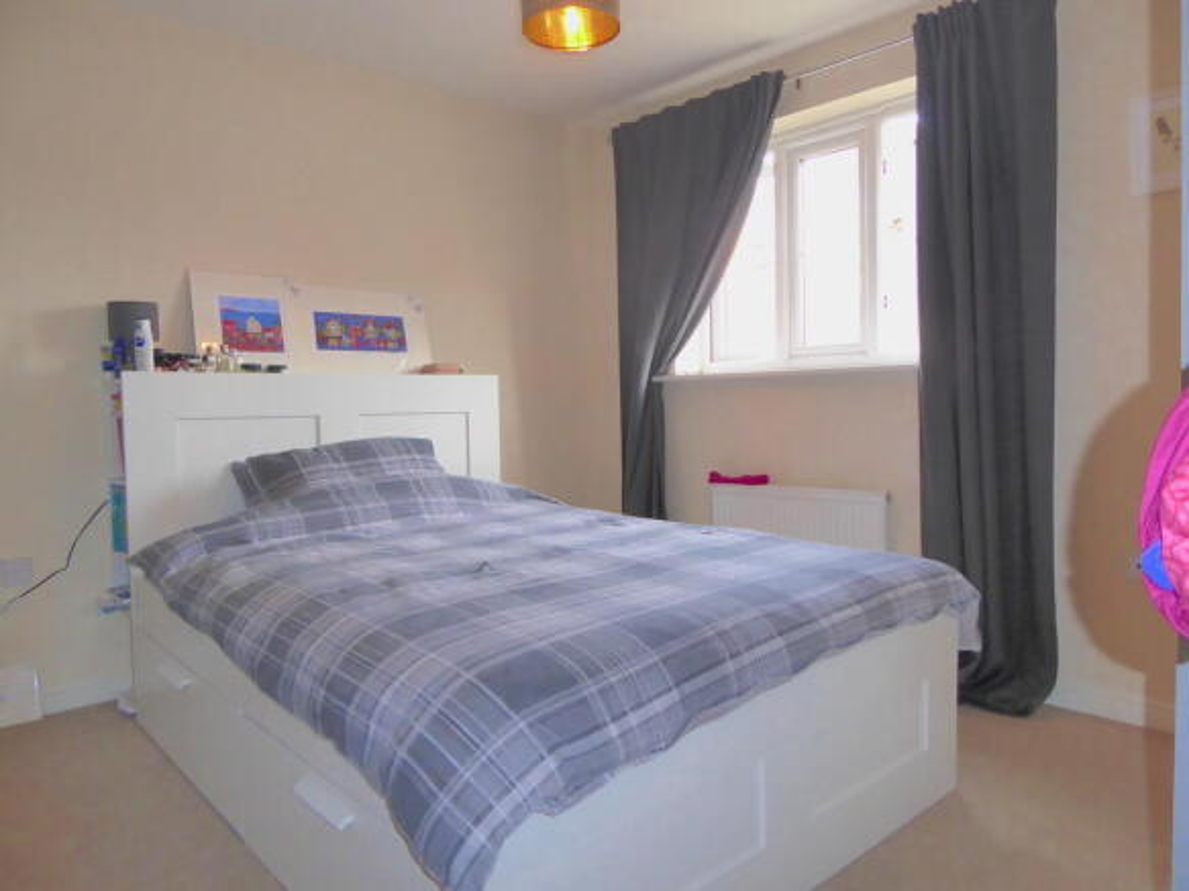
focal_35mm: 25
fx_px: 859
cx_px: 594
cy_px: 446
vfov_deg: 54.9
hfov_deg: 69.4
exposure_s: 1/60
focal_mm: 4.3
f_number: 3.3
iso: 320
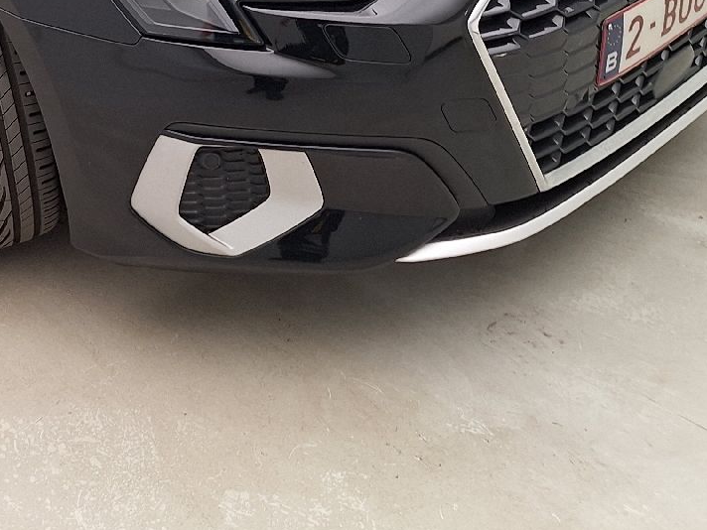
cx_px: 28
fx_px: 1266
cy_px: -92
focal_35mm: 62
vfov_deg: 22.0
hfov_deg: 29.5
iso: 50
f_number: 1.8
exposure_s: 1/100
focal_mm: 5.54
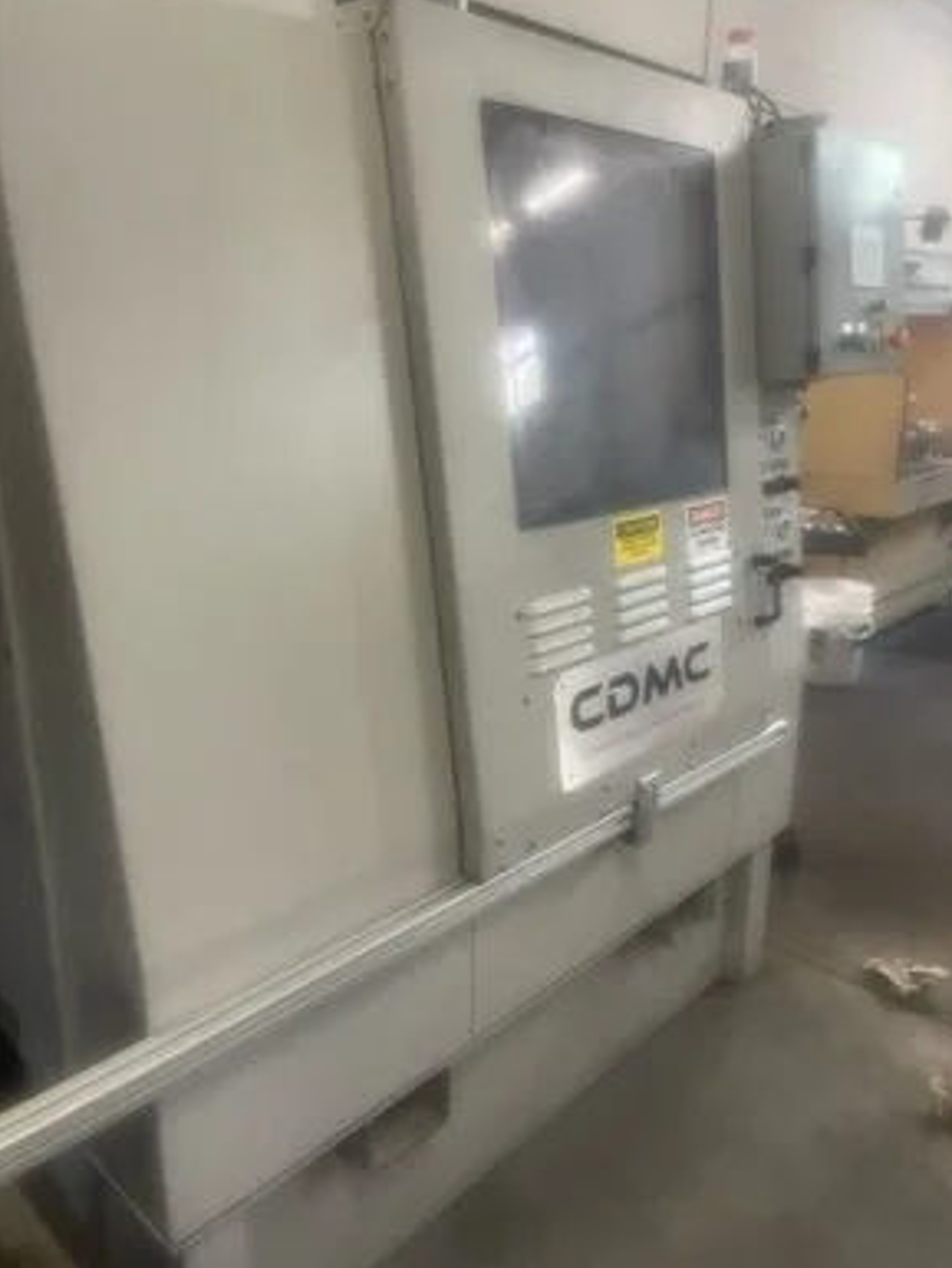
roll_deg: -0.3
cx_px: 488
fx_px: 990
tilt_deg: -17.3
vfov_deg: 65.3
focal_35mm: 27
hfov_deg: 51.4
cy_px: 616
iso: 200
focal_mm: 5.1
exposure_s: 1/60
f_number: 1.6
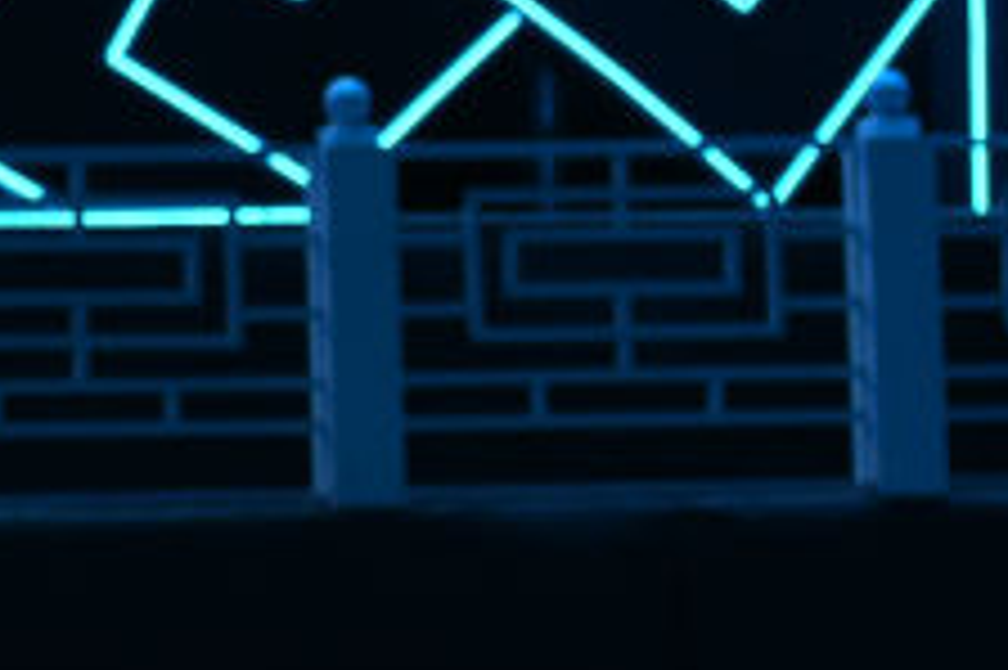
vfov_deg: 2.7
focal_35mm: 500
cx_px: -1642
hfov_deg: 4.0
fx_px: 13989
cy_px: -787
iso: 320
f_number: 3.5
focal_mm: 70
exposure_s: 1/200
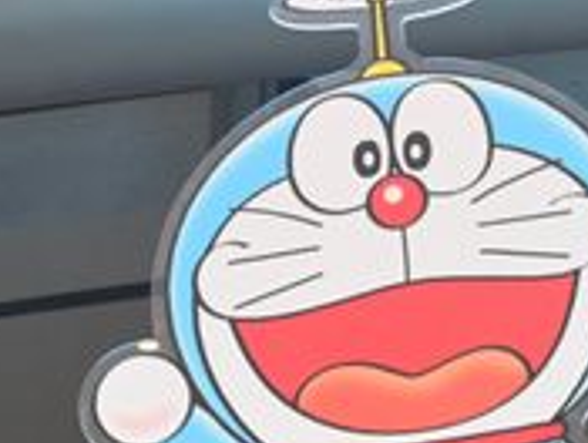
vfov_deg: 5.2
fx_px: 4919
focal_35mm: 289
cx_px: 457
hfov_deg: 6.8
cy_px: 425
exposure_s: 1/200
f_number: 6.3
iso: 560
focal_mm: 110
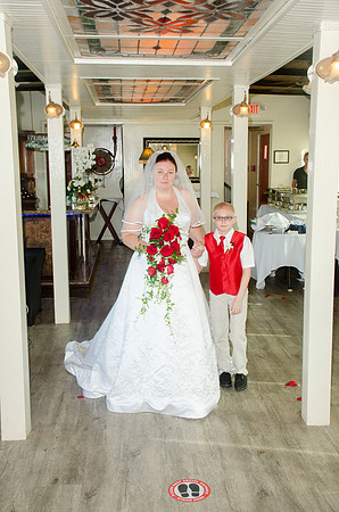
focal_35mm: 39
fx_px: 553
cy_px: 256
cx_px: 170
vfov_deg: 49.6
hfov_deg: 34.1
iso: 400
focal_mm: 26
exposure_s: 1/80
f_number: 5.6
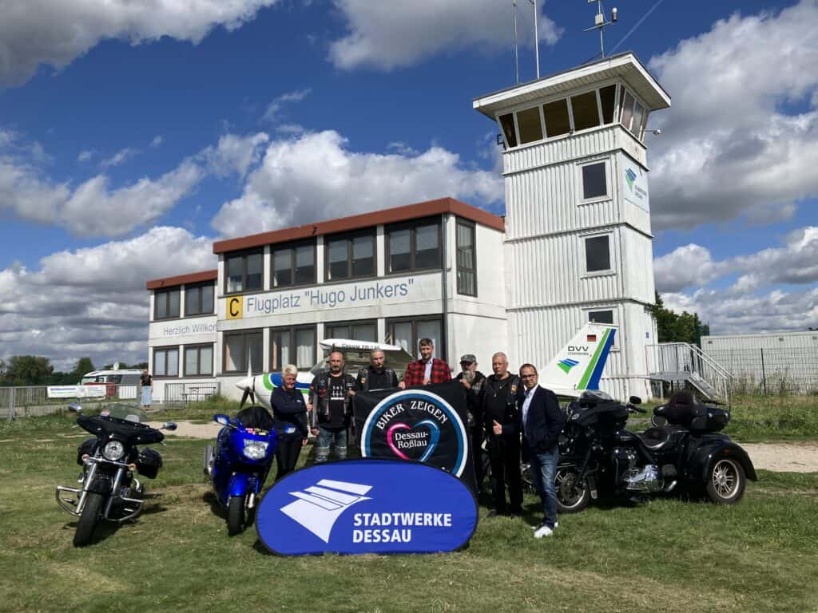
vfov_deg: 49.7
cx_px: 409
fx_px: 662
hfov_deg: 63.4
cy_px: 306
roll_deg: +0.5
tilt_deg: +6.9
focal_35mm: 28
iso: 32
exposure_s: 1/4425
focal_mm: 3.99
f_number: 1.8
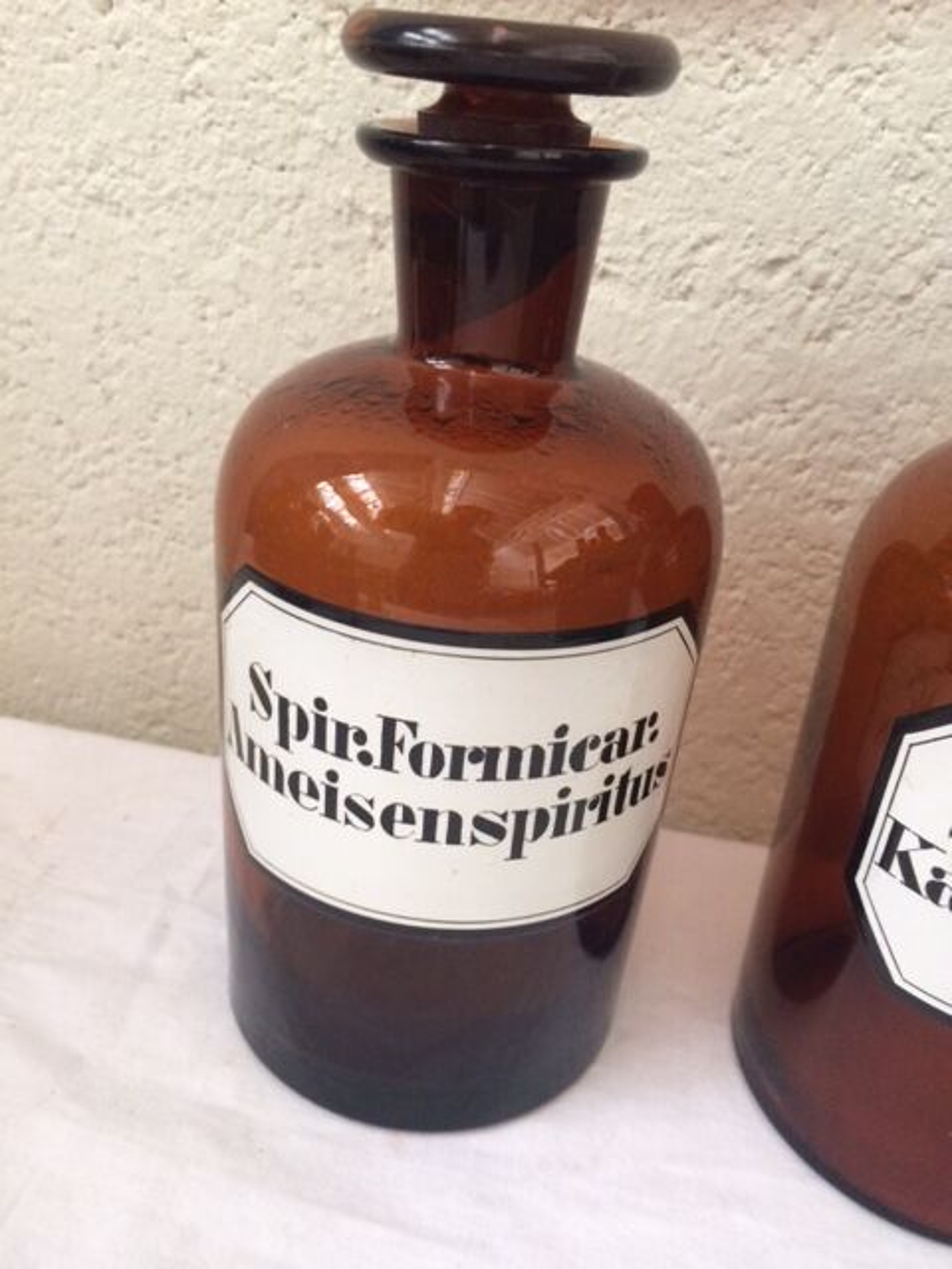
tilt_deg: -29.7
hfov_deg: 48.2
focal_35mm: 29
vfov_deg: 61.7
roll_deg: -5.3
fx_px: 1063
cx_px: 476
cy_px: 634
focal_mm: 4.15
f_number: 2.2
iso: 200
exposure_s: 1/33
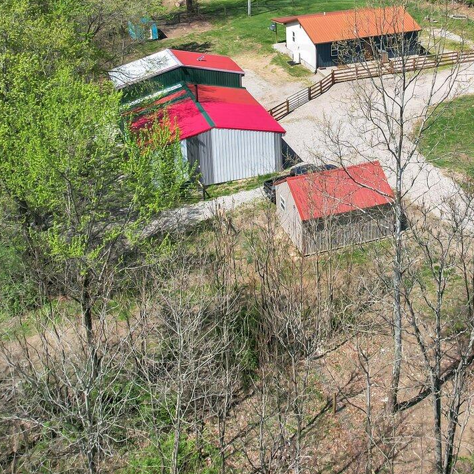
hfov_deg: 31.0
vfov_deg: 30.6
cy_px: 70
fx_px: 837
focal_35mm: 54
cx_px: 362
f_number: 2.8
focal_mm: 8.38
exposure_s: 1/1500
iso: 110
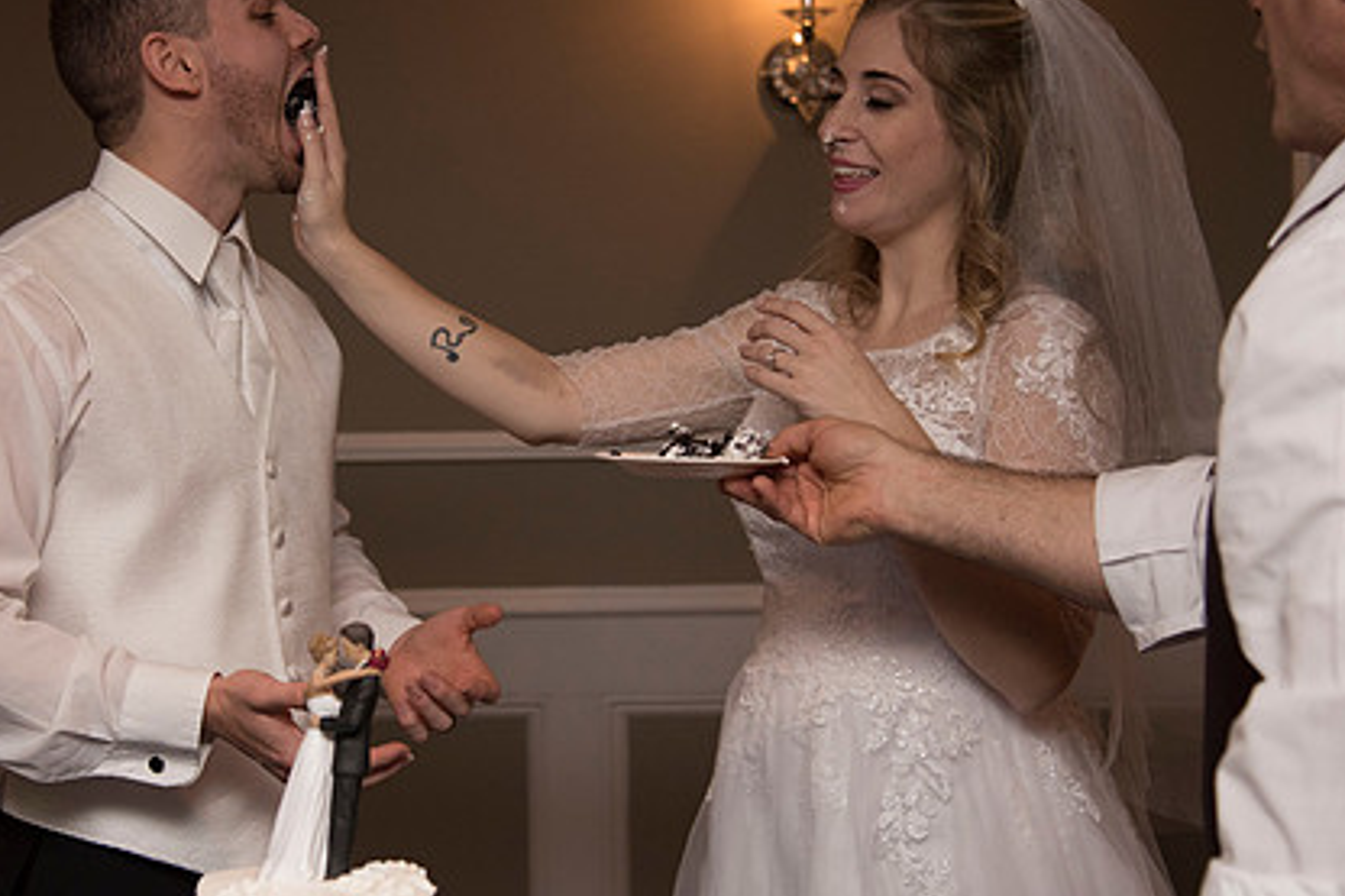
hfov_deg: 30.0
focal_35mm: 67
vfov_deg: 20.3
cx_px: 495
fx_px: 2502
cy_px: 409
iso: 2000
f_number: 4
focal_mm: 48
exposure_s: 1/200
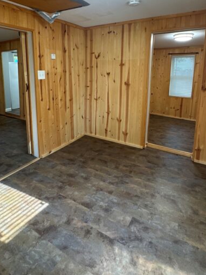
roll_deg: -0.1
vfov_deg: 74.7
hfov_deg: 61.1
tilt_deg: -10.1
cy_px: 99
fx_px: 174
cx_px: 97
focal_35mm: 22
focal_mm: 2.22
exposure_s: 1/60
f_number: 2.2
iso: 200
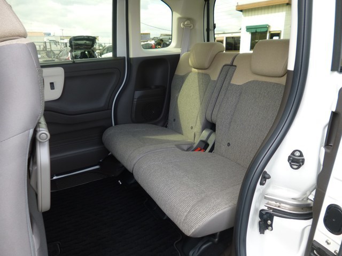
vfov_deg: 56.8
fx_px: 237
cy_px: 128
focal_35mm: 24
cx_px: 171
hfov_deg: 71.6
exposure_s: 1/100
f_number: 2.8
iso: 100
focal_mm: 4.3
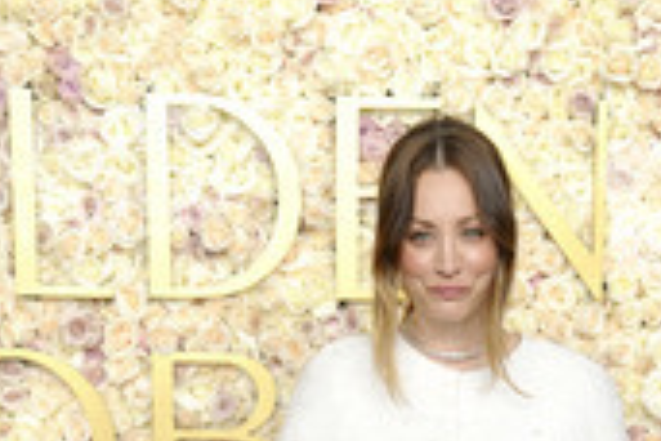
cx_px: 450
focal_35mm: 131
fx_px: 2405
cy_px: 766
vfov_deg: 10.0
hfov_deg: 15.6
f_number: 13
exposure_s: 1/250
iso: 1000
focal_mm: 56
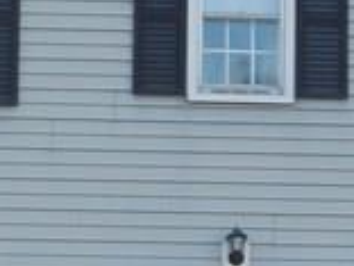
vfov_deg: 5.9
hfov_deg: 7.9
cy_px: 175
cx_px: 266
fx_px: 2557
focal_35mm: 250
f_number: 4
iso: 160
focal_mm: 6.7
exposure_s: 1/250
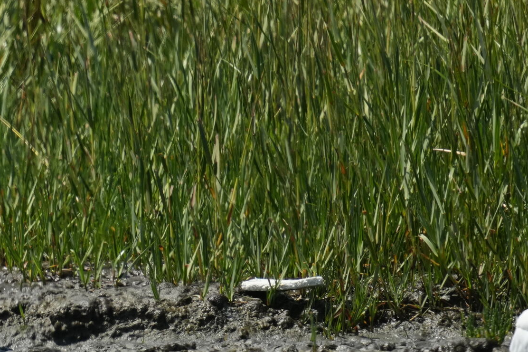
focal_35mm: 2331
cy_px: 223
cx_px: -154
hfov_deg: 0.9
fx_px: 34181
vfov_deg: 0.6
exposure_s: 1/2500
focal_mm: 600
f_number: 5.6
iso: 500
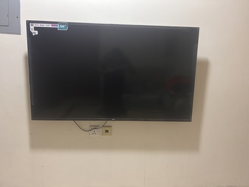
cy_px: 94
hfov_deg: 67.3
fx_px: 187
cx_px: 124
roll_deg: -1.5
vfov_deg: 53.1
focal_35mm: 26
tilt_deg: -7.3
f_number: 1.5
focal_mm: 5.7
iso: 400
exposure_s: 1/40
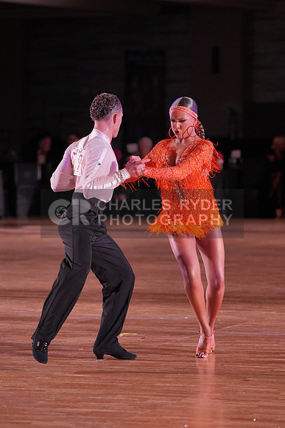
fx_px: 2219
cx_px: 142
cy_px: 214
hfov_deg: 7.3
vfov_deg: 11.0
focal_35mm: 187
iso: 1250
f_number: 2.8
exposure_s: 1/400
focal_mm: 125
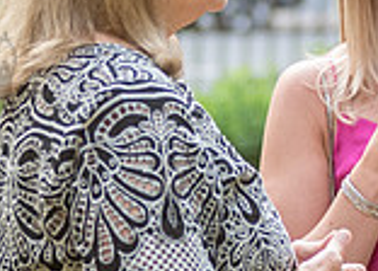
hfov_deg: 4.7
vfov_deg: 3.4
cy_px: 54
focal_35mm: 427
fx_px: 4592
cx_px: 245
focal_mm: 86
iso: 1000
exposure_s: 1/320
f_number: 3.5
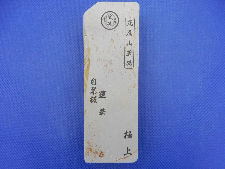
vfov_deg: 54.9
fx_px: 162
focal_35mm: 25
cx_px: 112
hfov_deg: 69.4
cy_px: 84
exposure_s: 1/80
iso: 125
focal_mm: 4.5
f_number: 3.7
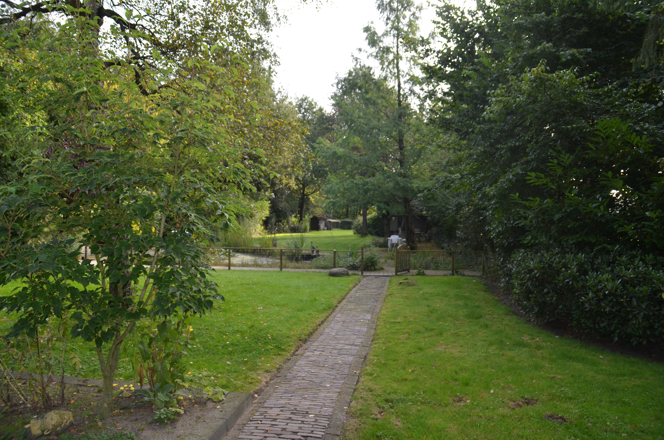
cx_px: 332
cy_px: 220
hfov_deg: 67.5
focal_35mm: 27
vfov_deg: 47.7
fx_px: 497
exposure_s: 1/200
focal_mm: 18
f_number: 4
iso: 200
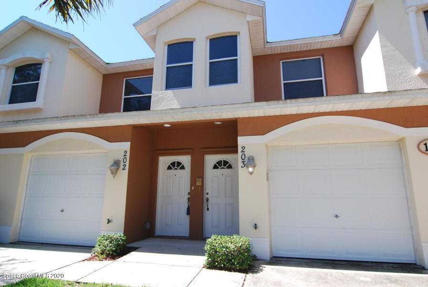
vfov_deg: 59.6
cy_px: 144
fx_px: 250
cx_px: 214
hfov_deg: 81.1
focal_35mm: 21
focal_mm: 14
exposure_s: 1/160
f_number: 9
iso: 200
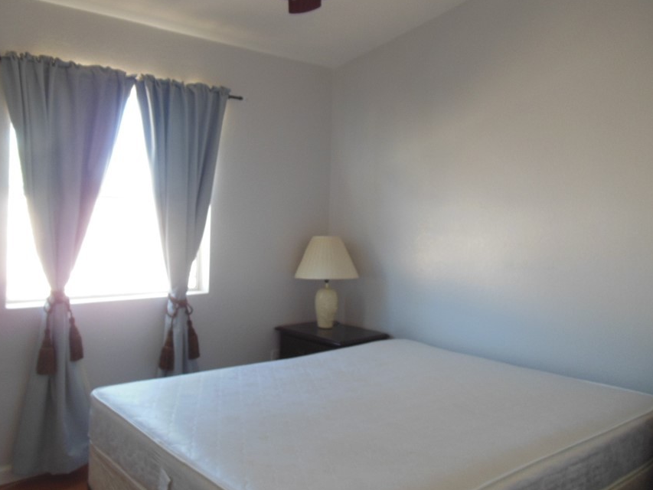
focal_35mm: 30
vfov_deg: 46.7
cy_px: 211
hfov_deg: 59.7
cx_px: 283
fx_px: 566
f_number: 3.2
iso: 125
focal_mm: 4.5
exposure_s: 1/30
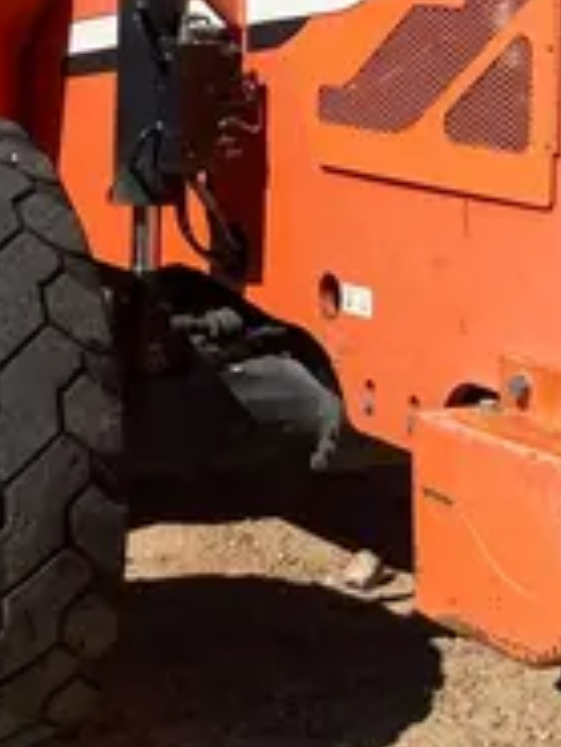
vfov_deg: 17.5
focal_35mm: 111
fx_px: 2396
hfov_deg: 13.4
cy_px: 135
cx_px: 242
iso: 20
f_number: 1.8
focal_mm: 3.99
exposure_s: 1/2024
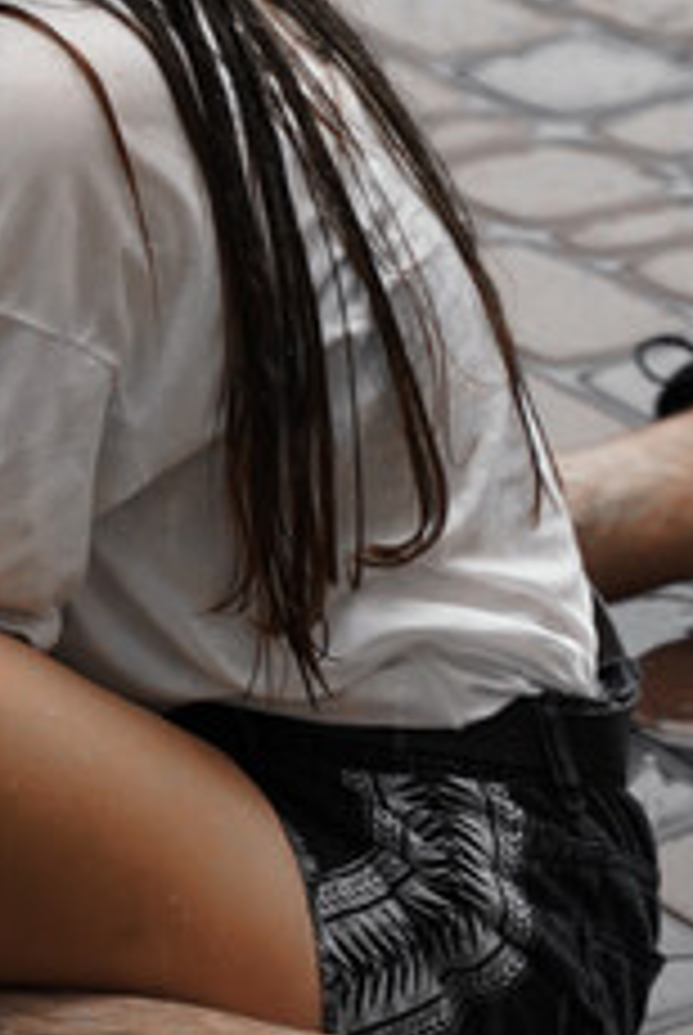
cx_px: -526
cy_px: -65
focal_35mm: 288
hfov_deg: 4.7
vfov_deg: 7.1
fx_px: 8290
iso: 2000
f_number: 2.8
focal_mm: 75
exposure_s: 1/320
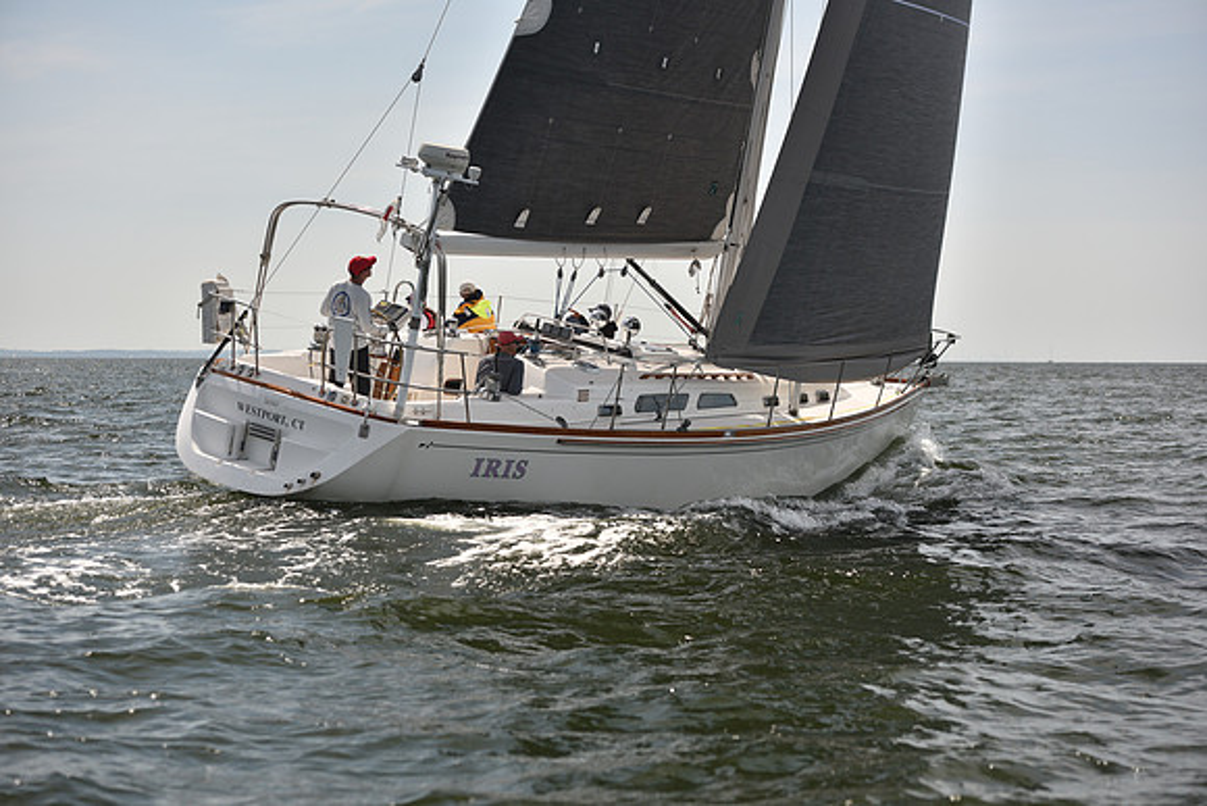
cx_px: 604
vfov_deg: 16.7
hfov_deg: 24.8
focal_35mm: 82
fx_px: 2750
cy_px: 403
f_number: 4
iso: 250
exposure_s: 1/1250
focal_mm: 82
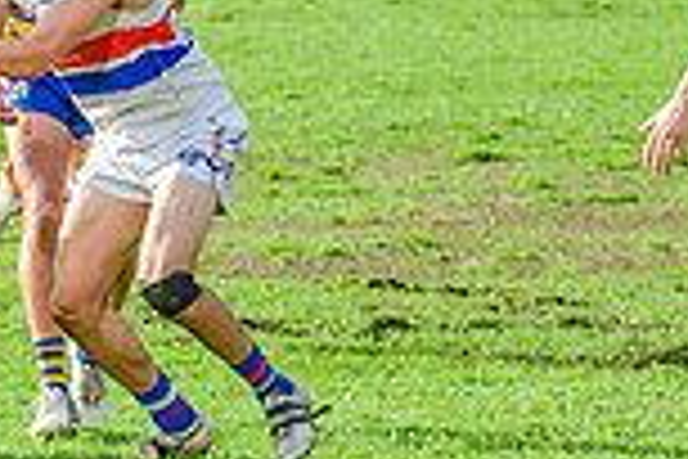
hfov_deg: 3.4
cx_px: -213
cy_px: 169
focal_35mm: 612
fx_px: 11695
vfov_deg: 2.2
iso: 800
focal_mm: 150
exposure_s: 1/1600
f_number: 5.6
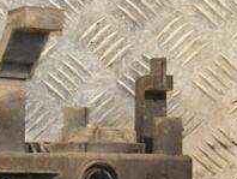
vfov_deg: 6.8
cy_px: 118
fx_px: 1494
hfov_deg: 9.0
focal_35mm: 218
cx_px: 44
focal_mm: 50
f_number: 5
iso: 800
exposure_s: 1/125
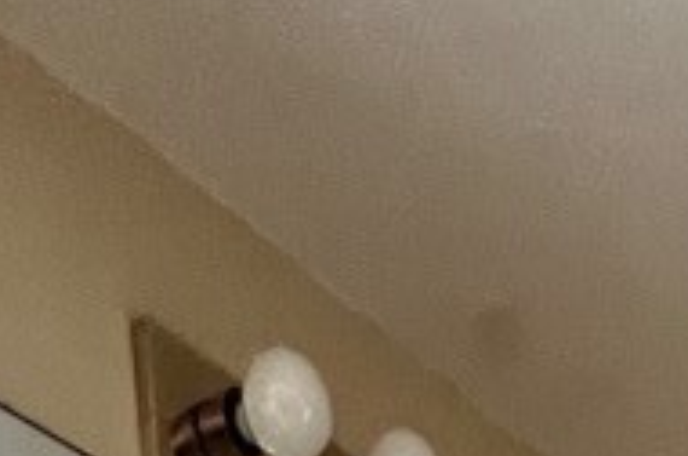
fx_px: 1393
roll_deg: +1.2
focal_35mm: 73
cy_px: 1759
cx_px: 684
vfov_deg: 8.5
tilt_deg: -12.6
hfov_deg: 26.3
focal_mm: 1.57
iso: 250
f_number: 1.8
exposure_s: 1/69
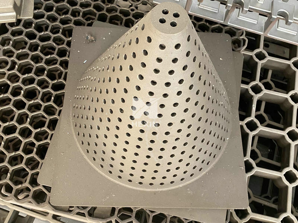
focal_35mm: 26
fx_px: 224
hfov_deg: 67.3
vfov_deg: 53.1
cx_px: 149
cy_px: 112
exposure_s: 1/60
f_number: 1.8
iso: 320
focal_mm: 4.25
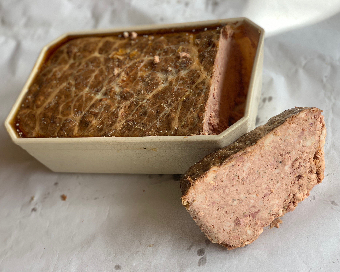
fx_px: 553
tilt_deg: -46.0
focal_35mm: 55
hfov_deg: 34.1
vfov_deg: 27.6
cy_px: 138
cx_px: 169
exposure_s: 1/122
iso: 25
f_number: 2.4
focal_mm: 6
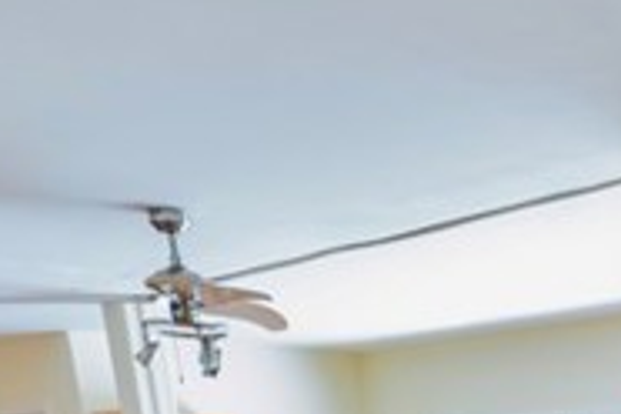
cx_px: 658
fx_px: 1138
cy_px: 1042
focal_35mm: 66
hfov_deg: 28.2
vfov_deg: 13.6
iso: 5000
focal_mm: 12
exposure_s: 1/125
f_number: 6.3
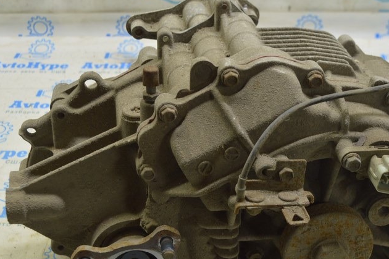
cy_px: 167
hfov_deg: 30.6
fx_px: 711
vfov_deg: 20.6
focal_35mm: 66
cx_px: 211
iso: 400
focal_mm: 27
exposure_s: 1/20
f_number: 5.6
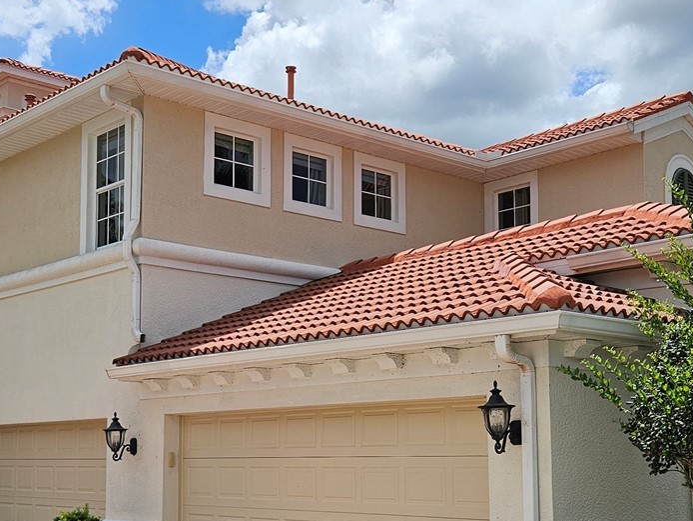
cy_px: 336
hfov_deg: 36.2
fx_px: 1061
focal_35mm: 53
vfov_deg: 27.4
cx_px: 351
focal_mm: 5.4
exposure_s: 1/2961
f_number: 1.8
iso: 25
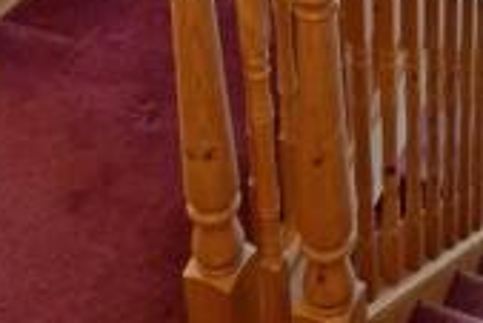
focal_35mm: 67
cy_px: -264
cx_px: 439
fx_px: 899
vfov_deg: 16.8
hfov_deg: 28.8
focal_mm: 11.5
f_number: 4.5
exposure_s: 1/15
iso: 200
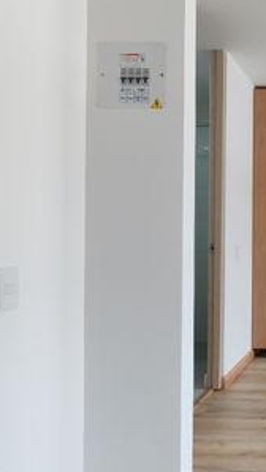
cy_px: 226
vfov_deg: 51.6
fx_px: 488
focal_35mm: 39
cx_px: 350
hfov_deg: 25.9
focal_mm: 1.96
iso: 64
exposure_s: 1/100
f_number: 2.2
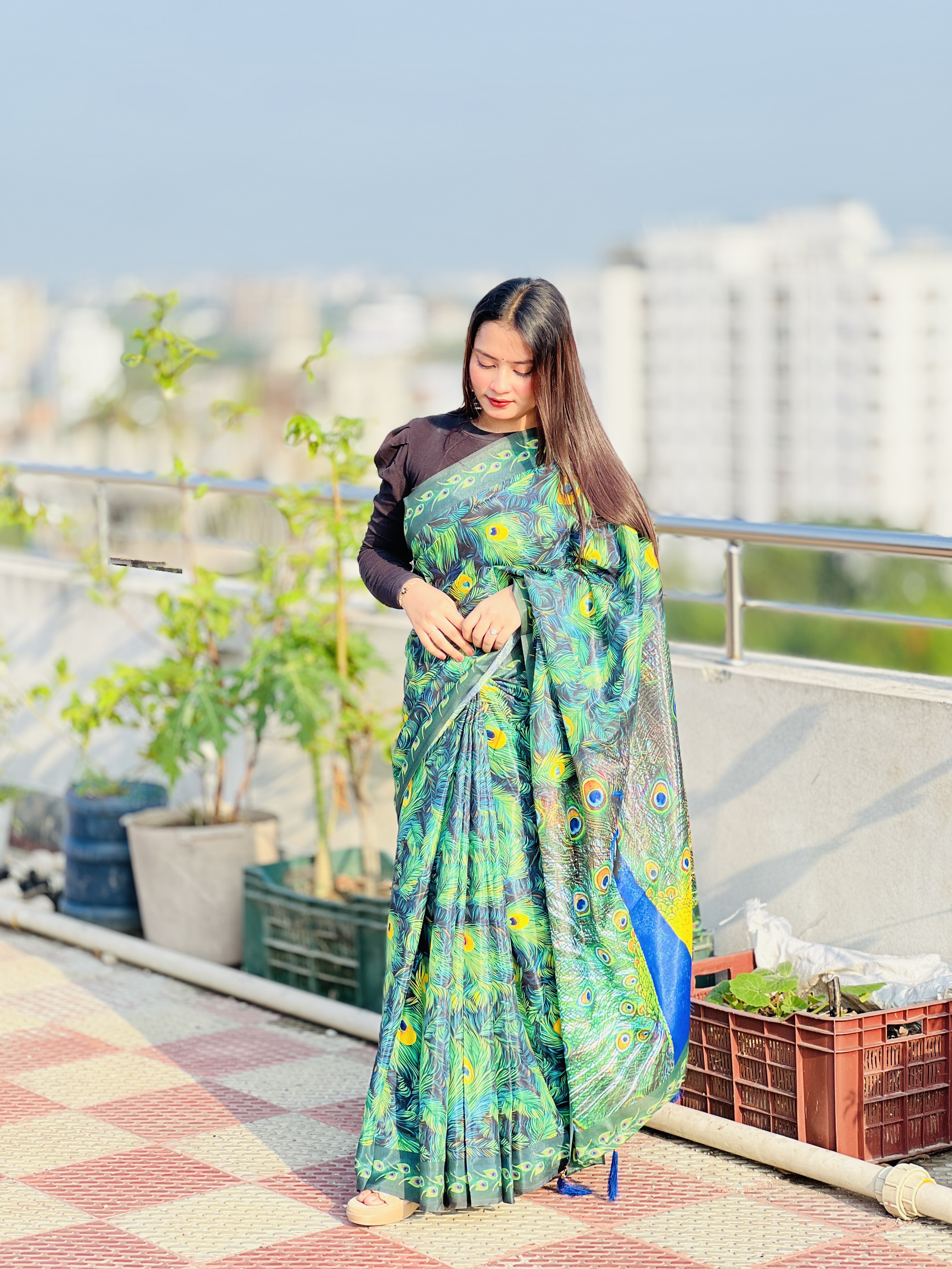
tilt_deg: -6.1
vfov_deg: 25.3
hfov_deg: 19.1
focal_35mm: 77
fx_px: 2824
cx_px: 476
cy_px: 634
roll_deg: +0.7
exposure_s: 1/196
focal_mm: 9
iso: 25
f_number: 2.8
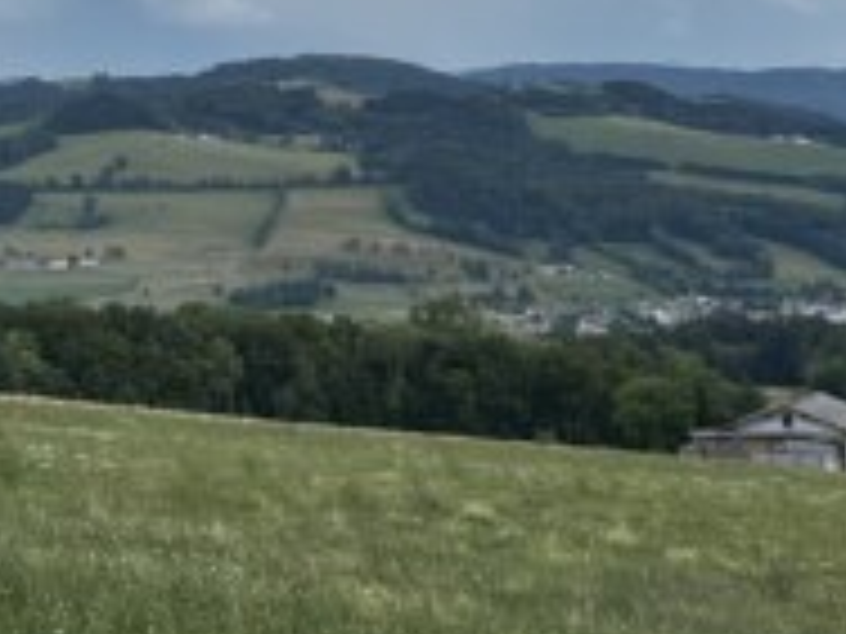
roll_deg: +1.4
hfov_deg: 19.3
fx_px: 2395
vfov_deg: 14.7
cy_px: -90
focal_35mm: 98
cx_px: -45
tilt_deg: +6.0
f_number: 1.78
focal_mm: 6.86
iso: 80
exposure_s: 1/8929
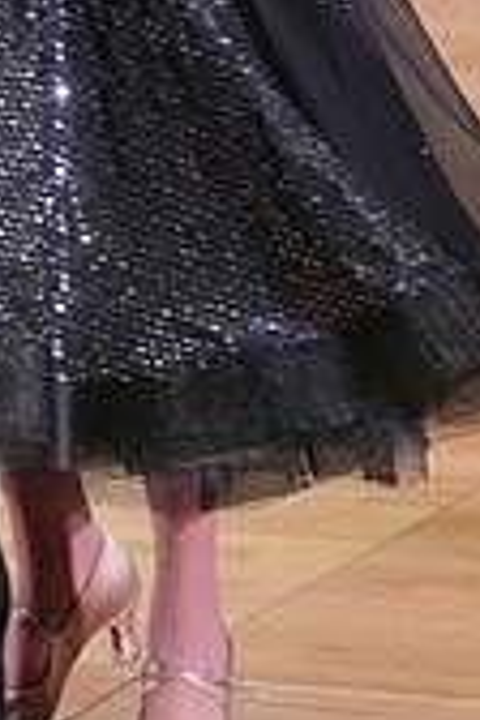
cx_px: -88
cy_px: -343
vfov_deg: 5.7
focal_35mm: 360
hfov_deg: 3.8
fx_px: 7199
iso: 3200
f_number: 5.6
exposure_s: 1/200
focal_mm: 104
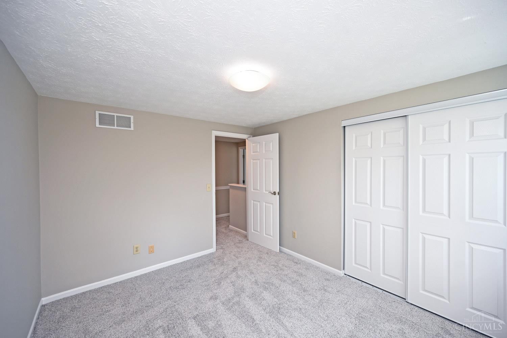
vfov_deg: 81.2
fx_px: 197
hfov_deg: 104.3
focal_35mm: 14
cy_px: 169
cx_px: 254
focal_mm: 14
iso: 200
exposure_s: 1/80
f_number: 4.5
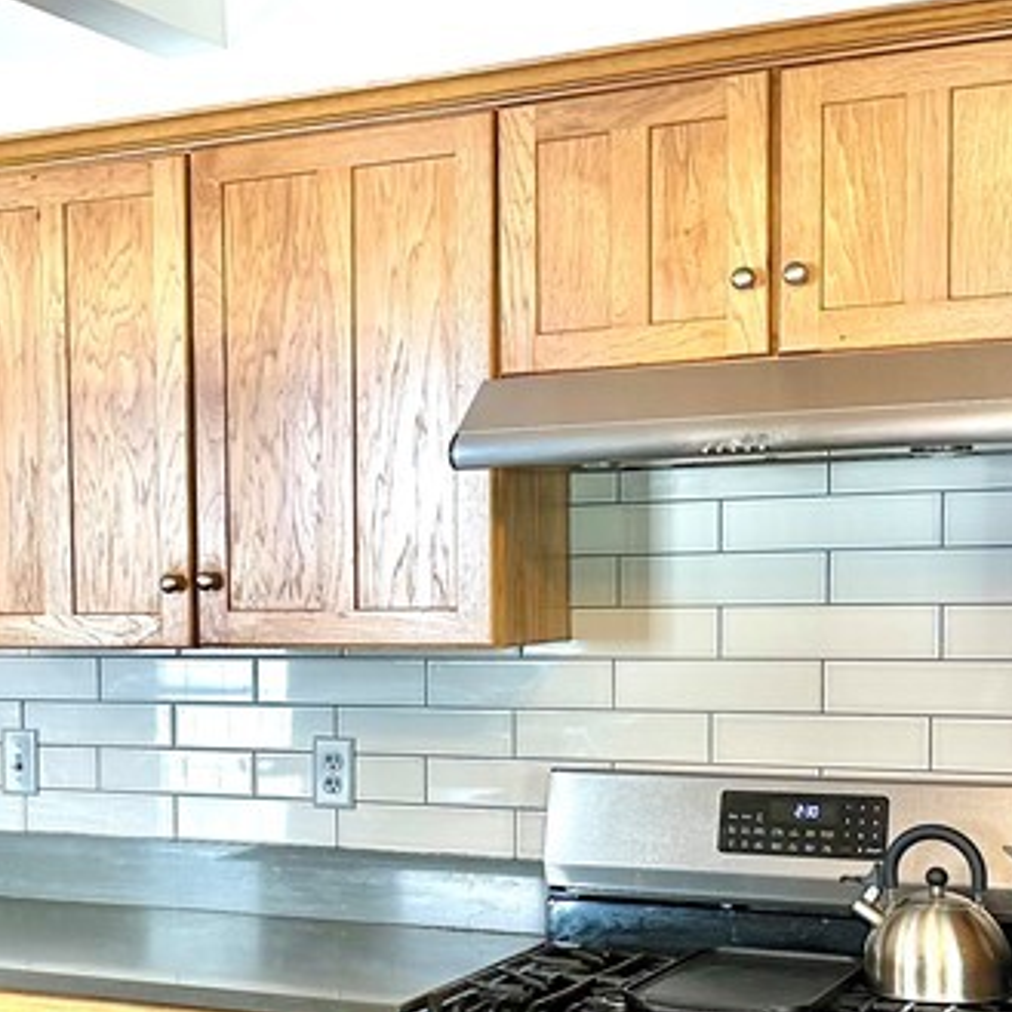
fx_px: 2183
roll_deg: +0.9
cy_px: 714
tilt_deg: -2.5
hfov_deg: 25.5
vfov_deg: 25.9
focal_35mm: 66
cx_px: 145
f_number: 1.78
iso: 125
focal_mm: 6.86
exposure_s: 1/120
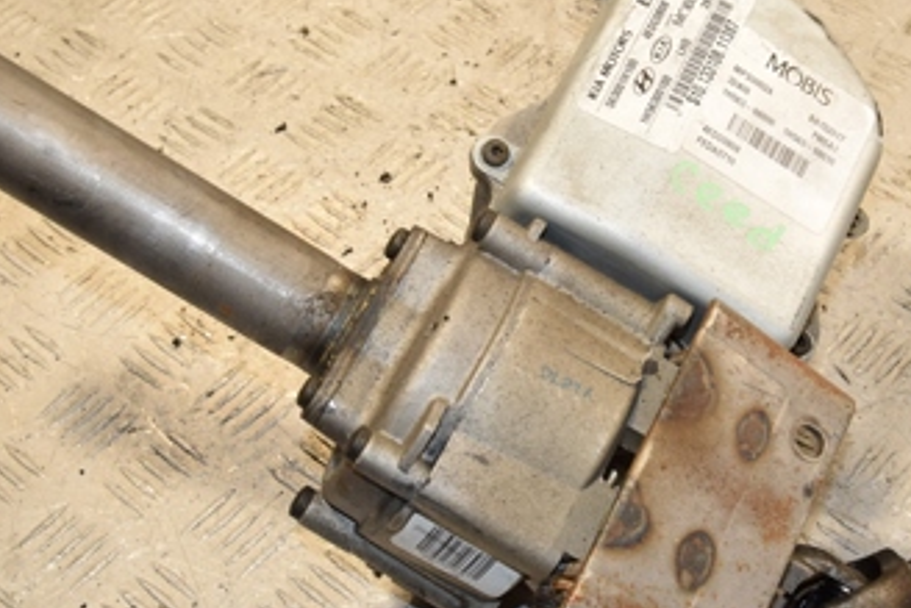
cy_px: 269
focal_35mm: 76
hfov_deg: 26.4
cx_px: 636
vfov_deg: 18.0
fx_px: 1924
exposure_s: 1/200
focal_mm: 26
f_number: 8
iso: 800
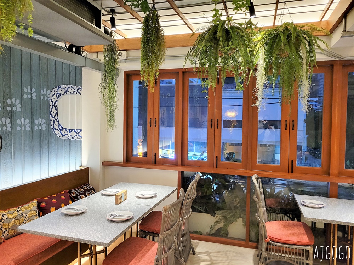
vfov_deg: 53.1
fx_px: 266
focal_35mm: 26
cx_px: 177
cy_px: 132
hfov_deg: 67.3
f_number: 1.8
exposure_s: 1/50
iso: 640
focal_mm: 5.4
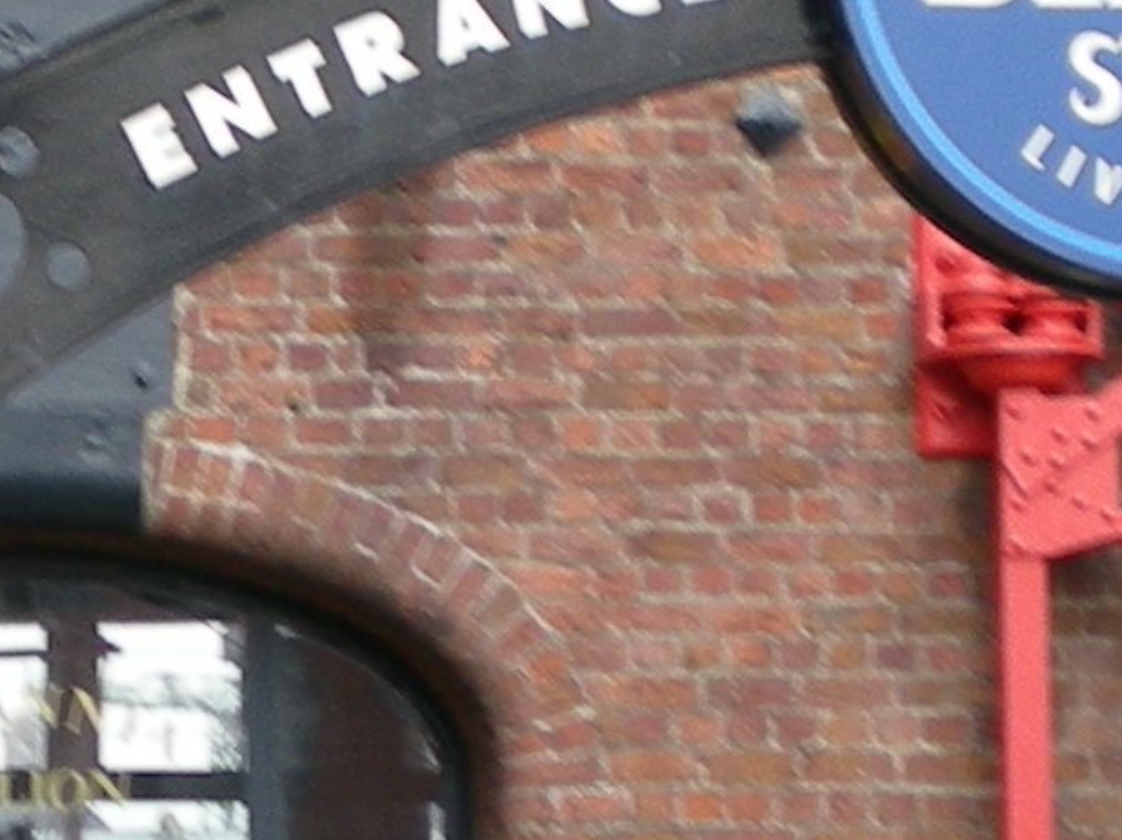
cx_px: 147
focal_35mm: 279
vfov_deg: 5.3
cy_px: 669
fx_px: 9038
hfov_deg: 7.1
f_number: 3.9
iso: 50
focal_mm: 9.3
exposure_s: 1/72.5
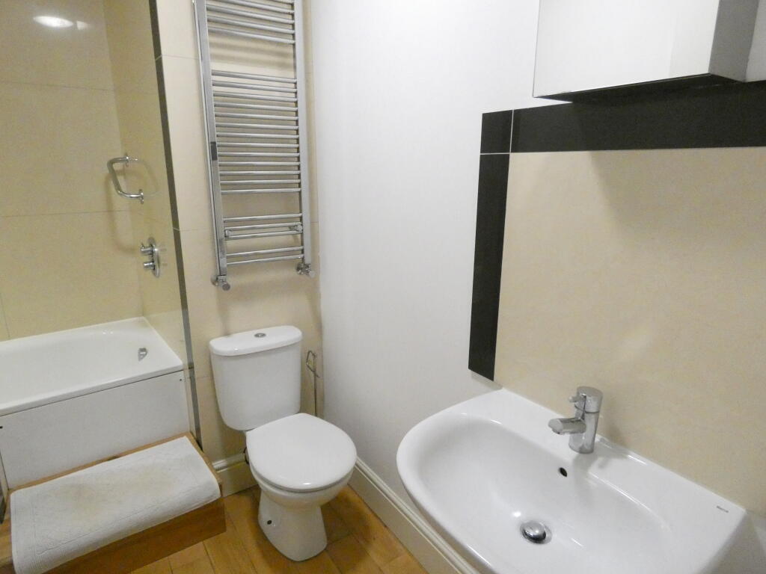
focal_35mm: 20
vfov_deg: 66.0
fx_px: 443
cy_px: 287
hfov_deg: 81.7
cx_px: 383
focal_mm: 3.6
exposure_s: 1/250
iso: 1600
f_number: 2.8
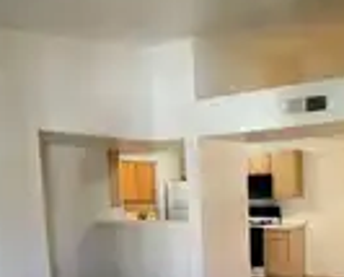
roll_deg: +2.8
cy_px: 225
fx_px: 418
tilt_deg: -6.2
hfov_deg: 43.2
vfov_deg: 35.3
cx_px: 261
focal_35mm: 41
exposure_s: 1/60
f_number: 2.2
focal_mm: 2.22
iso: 320
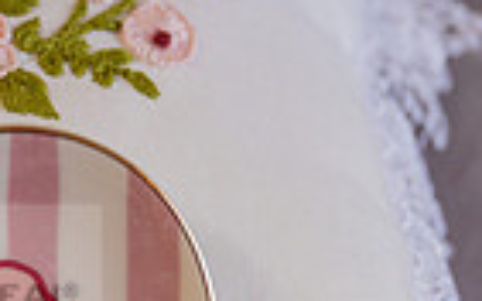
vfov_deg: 6.4
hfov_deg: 10.0
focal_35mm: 205
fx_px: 2692
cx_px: -188
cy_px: 286
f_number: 3.5
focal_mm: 49
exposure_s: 1/320
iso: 640
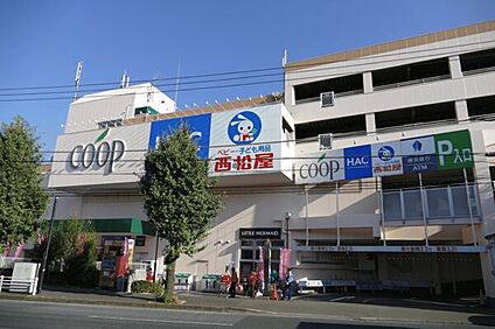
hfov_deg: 71.6
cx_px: 248
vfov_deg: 51.2
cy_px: 164
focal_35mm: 25
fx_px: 343
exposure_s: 1/1600
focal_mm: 9.17
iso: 125
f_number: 3.2
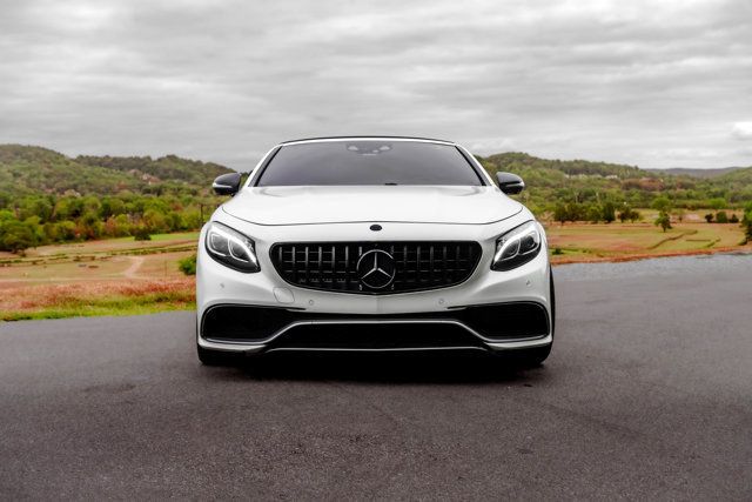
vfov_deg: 28.0
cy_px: 251
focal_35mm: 48
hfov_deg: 41.0
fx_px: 1006
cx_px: 376
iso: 640
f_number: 6.3
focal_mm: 48
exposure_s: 1/400
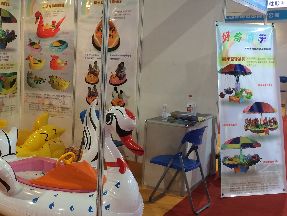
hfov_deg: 34.2
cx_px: 49
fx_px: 448
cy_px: 103
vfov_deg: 27.0
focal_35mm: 54
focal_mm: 4.12
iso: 125
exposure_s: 1/30
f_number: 2.2
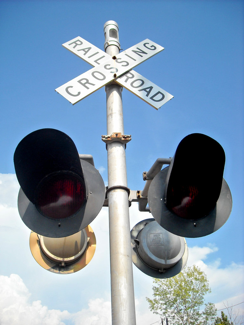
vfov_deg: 52.6
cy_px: 162
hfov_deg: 40.7
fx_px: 329
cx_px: 122
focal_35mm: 35
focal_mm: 5.7
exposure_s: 1/272
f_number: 5.6
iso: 64
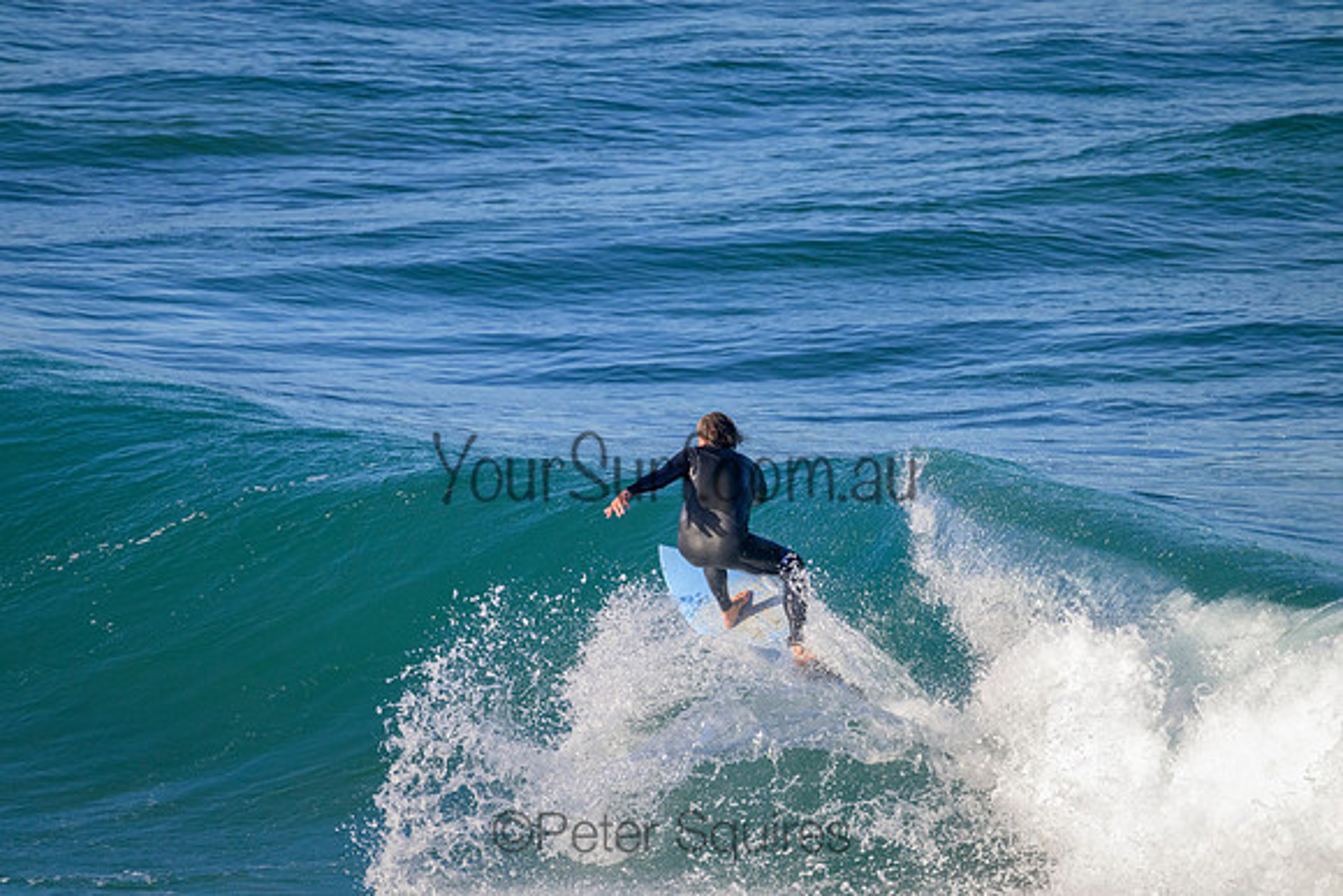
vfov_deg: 2.1
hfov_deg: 3.2
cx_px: 672
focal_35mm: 650
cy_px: 448
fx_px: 24253
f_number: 11
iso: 2800
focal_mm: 650
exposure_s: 1/2000
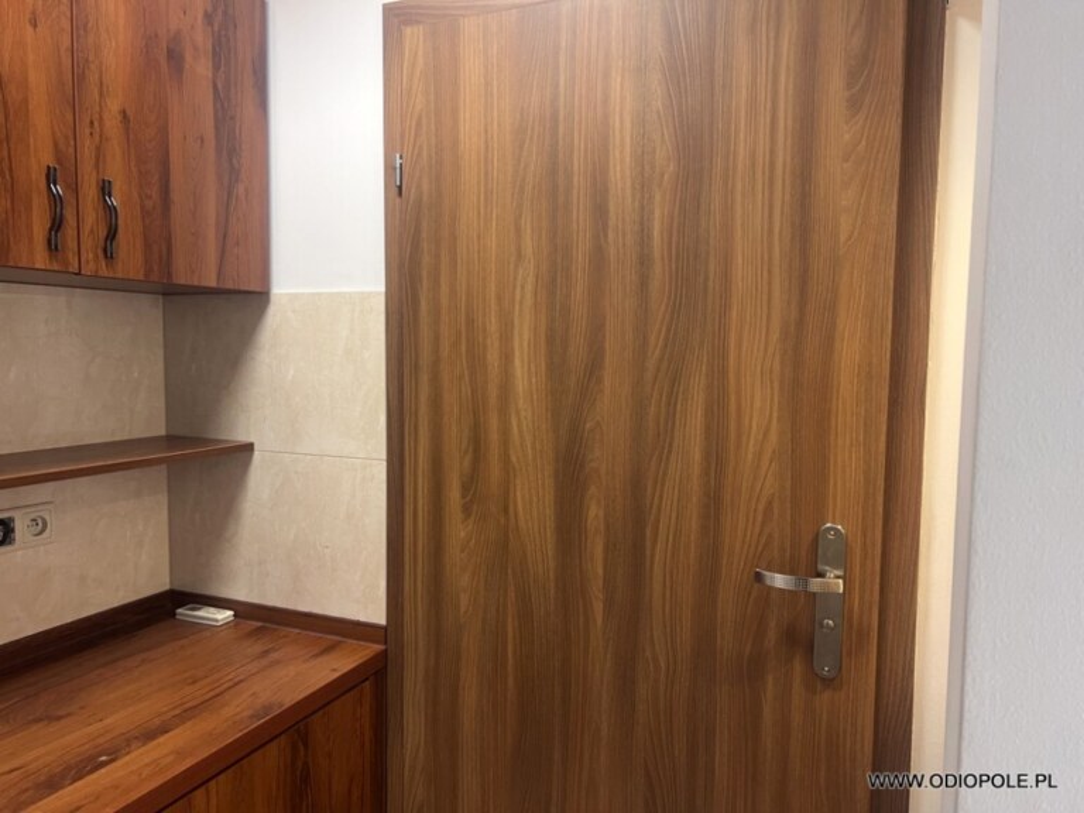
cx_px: 542
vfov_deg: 53.1
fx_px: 814
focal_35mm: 26
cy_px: 406
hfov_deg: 67.3
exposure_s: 1/50
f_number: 1.5
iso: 125
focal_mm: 5.7
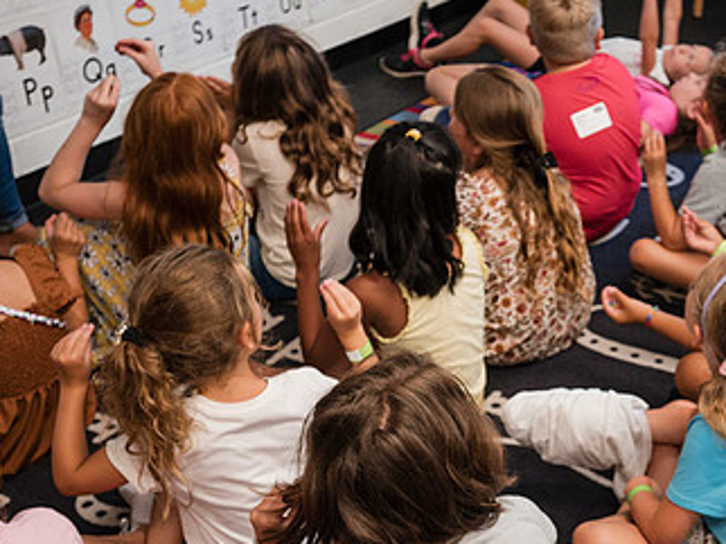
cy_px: 355
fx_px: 1153
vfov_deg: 26.4
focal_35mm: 55
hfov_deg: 33.8
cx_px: 597
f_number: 4
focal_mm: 30
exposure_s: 1/125
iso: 1250
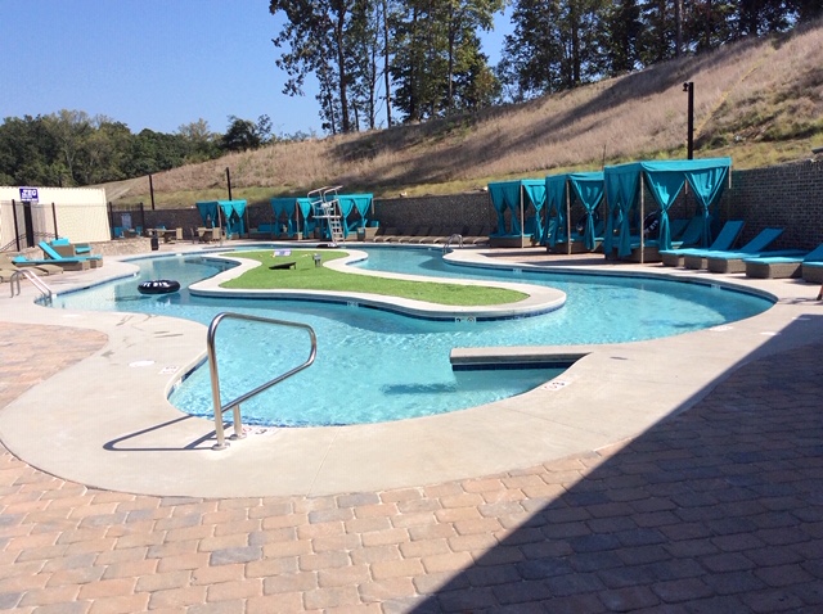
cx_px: 412
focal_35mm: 32
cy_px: 307
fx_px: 760
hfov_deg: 56.9
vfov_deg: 44.1
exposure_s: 1/1733
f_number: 2.4
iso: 32
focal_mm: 3.3
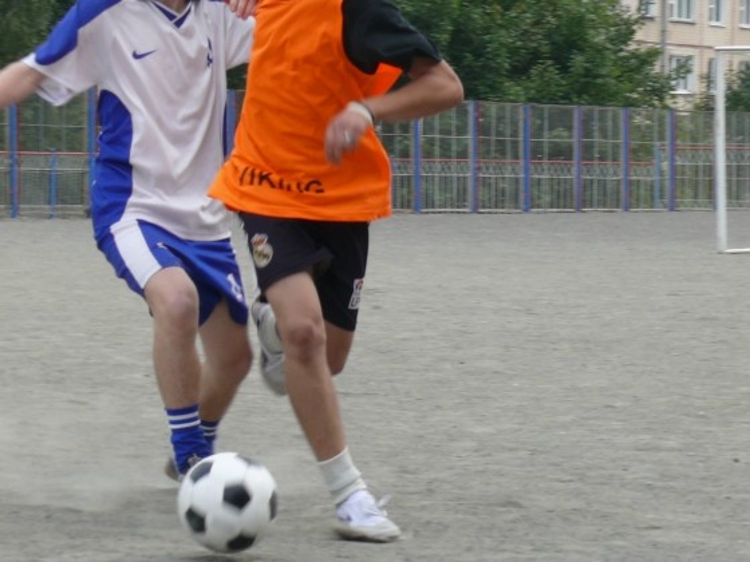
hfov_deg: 11.8
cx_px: 375
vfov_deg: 8.9
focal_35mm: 167
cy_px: 281
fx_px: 3618
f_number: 5.6
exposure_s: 1/200
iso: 100
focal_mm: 19.9
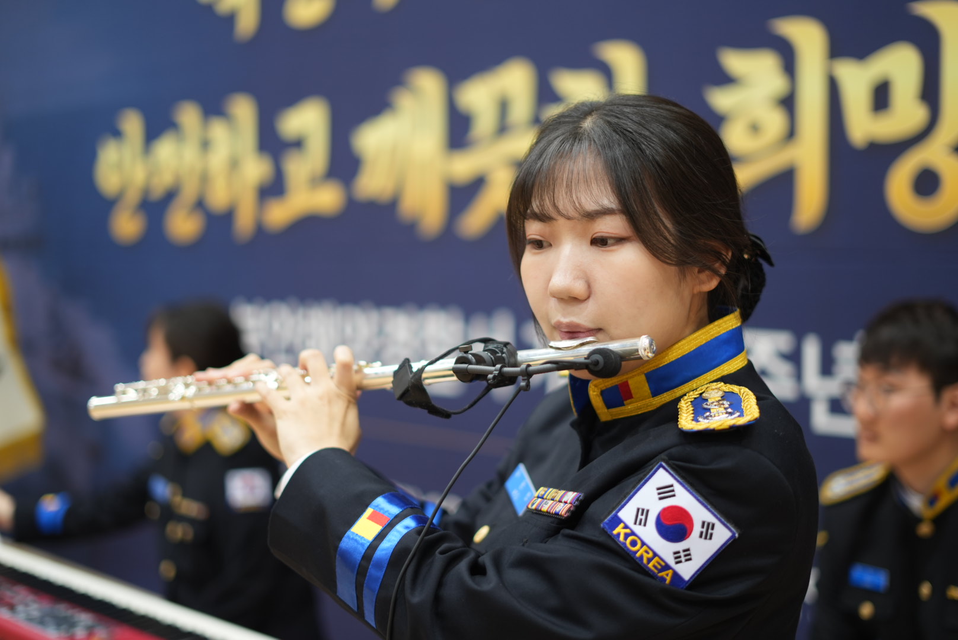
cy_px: 320
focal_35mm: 50
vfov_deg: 27.0
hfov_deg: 39.6
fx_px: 1331
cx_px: 479
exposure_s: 1/100
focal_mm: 50
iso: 320
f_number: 1.8
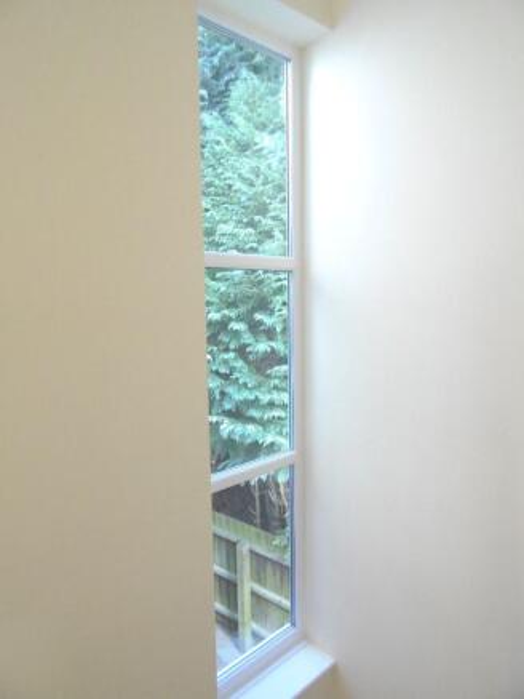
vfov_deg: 76.4
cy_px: 350
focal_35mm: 22
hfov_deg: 61.1
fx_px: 444
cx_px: 262
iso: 320
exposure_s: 1/60
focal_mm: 4
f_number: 3
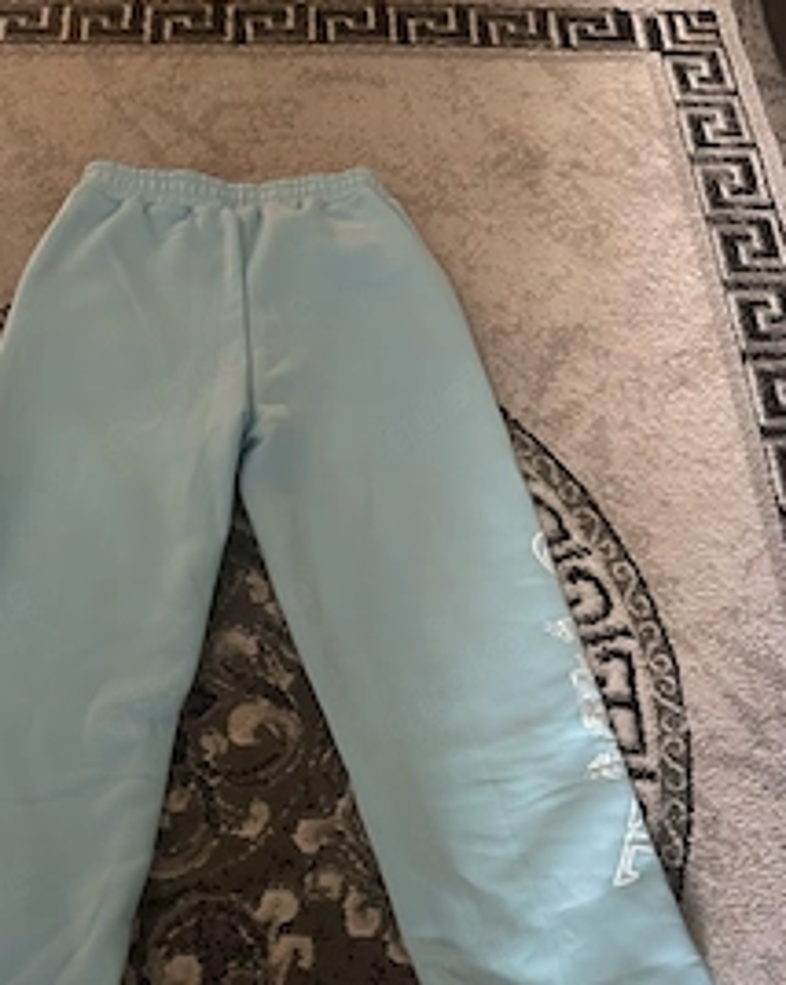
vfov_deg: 50.1
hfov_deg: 41.8
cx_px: 286
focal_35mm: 35
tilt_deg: -64.8
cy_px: 698
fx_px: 1019
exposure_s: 1/32
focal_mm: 6.86
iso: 1000
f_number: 1.78
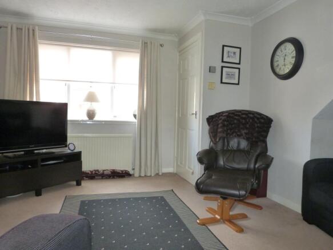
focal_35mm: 25
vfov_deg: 54.9
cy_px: 125
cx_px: 166
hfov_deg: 69.4
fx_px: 240
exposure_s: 1/60
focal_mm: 4.5
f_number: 2.8
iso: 400
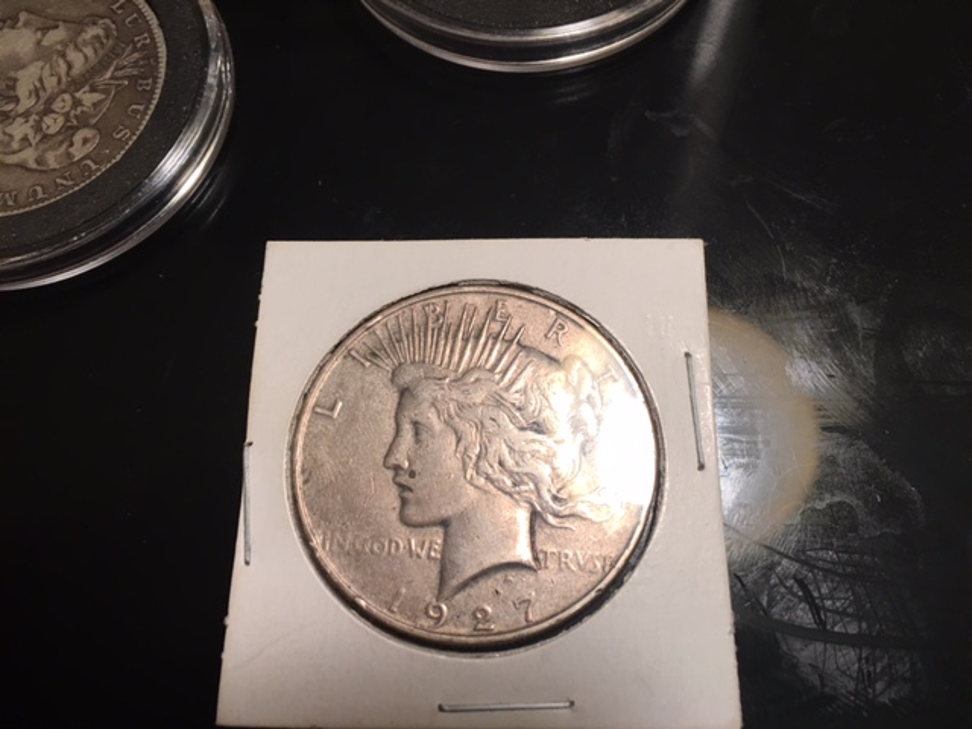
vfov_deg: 48.2
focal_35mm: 29
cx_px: 486
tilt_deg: -70.9
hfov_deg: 61.7
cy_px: 364
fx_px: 814
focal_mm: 4.15
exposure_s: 1/30
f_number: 2.2
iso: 40
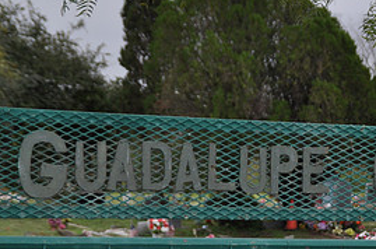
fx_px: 1417
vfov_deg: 10.0
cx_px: 292
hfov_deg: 15.0
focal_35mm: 136
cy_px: 185
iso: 200
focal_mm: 42
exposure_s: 1/200
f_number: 5
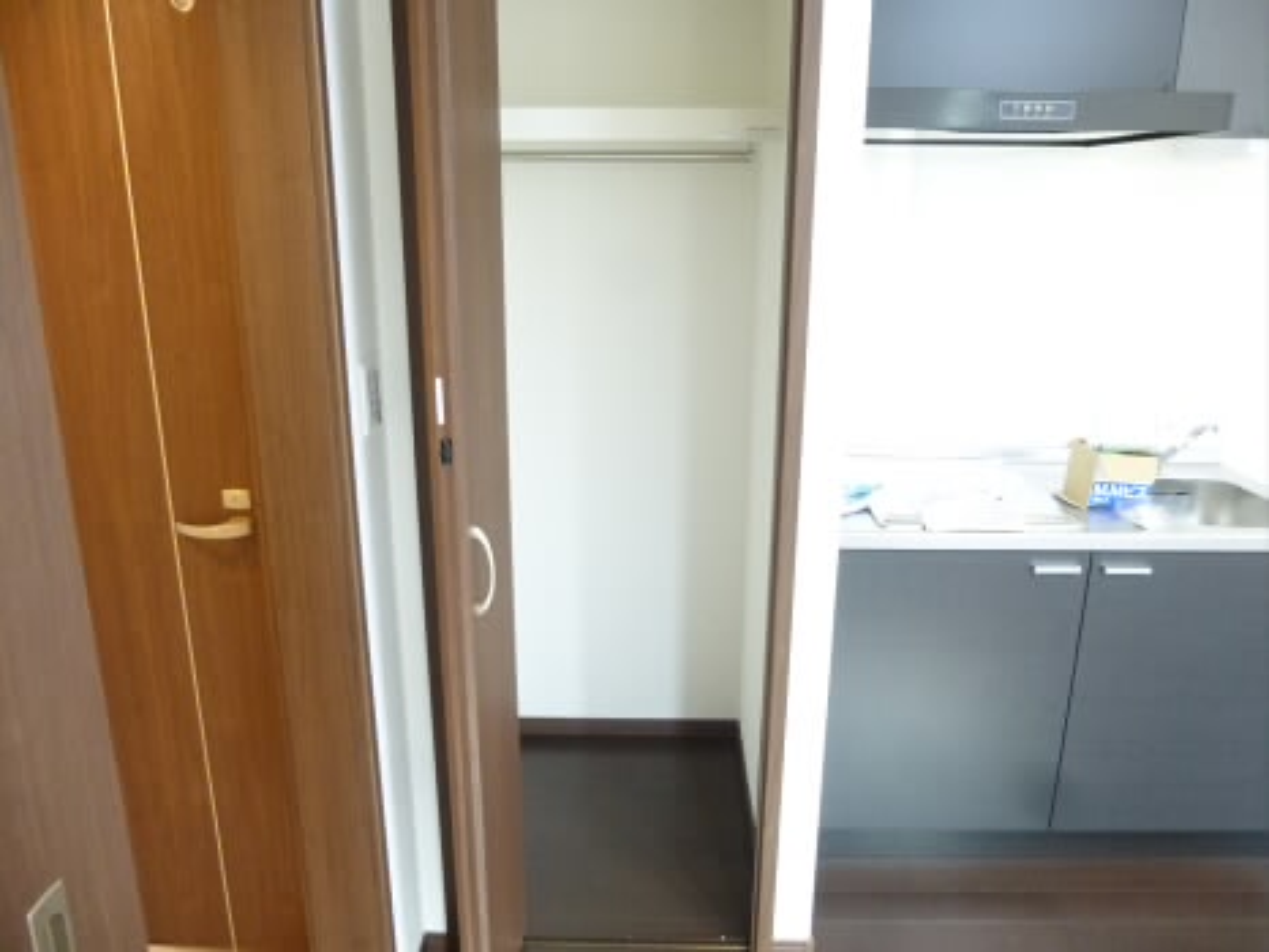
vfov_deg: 54.9
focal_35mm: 25
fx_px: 917
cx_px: 634
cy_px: 476
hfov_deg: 69.4
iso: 800
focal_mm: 4.5
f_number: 3.1
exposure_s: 1/40
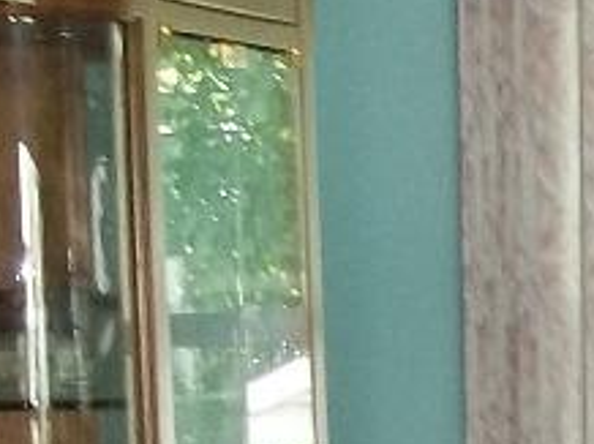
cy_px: 929
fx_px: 4080
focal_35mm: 238
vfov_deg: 6.1
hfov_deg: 7.9
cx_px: 1221
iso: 160
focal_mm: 6.5
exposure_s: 1/50
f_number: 3.1
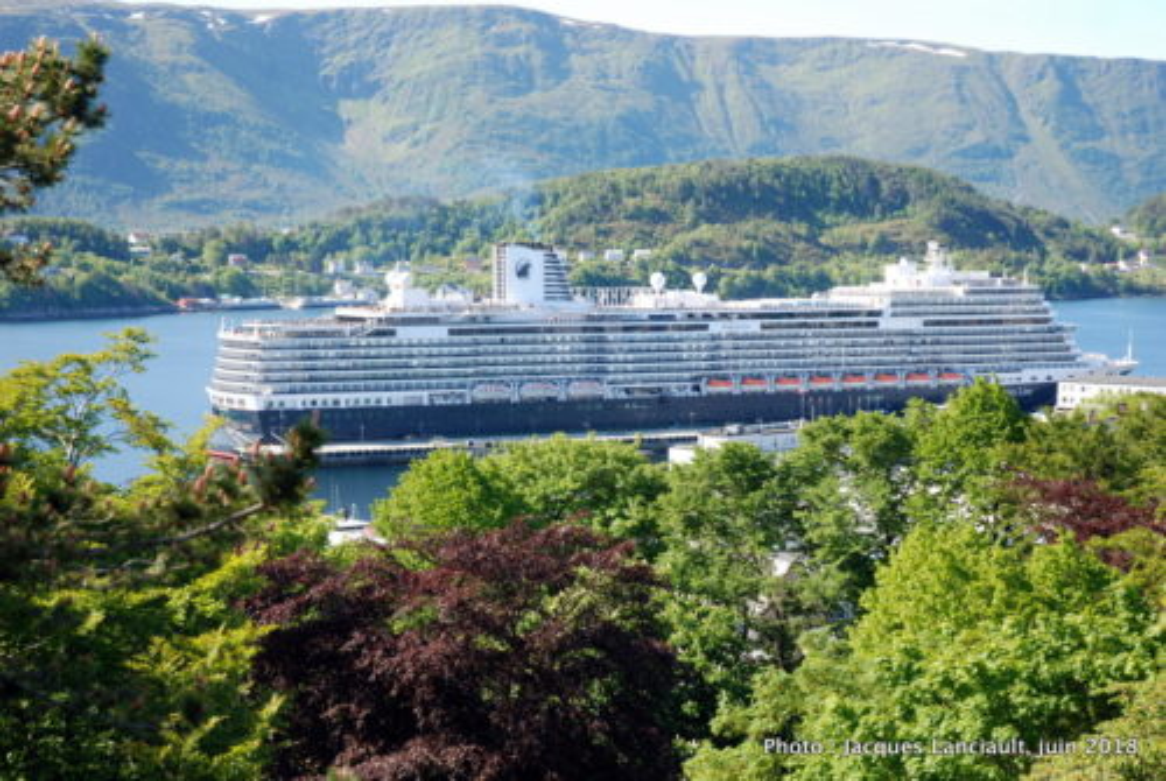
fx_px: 2238
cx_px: 583
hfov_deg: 29.2
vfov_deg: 19.8
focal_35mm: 69
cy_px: 390
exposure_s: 1/125
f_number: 5.6
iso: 100
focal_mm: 46
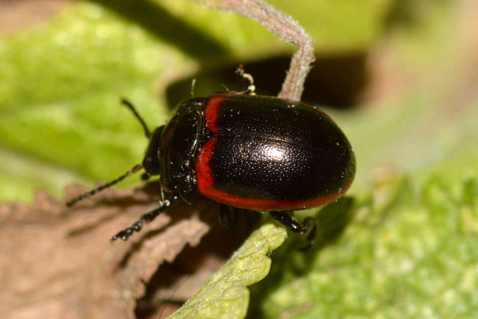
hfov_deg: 13.7
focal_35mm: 150
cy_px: 160
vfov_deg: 9.1
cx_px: 239
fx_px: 1992
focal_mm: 100
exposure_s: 1/200
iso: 100
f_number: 20
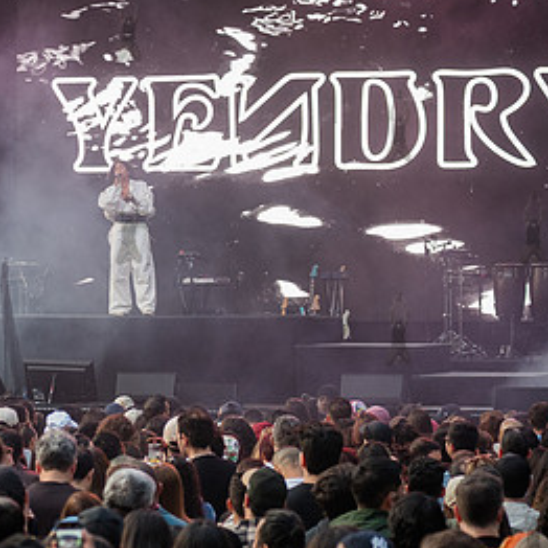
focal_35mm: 153
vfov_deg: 11.4
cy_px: 227
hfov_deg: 11.4
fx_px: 2740
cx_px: 128
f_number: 4
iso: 2500
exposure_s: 1/640
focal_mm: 80
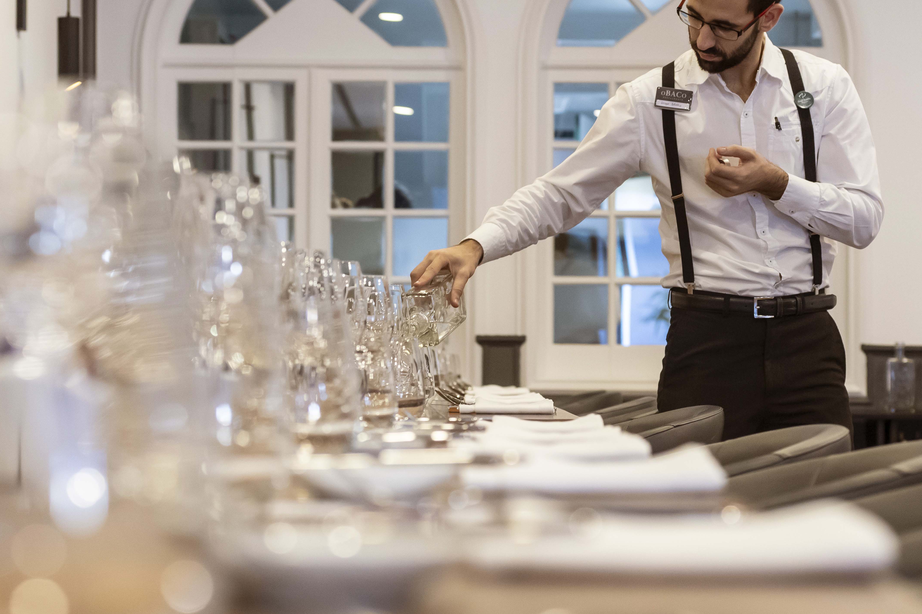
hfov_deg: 20.8
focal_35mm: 98
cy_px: 232
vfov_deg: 14.0
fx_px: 2510
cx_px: 552
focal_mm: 50
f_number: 3.5
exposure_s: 1/50
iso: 2000
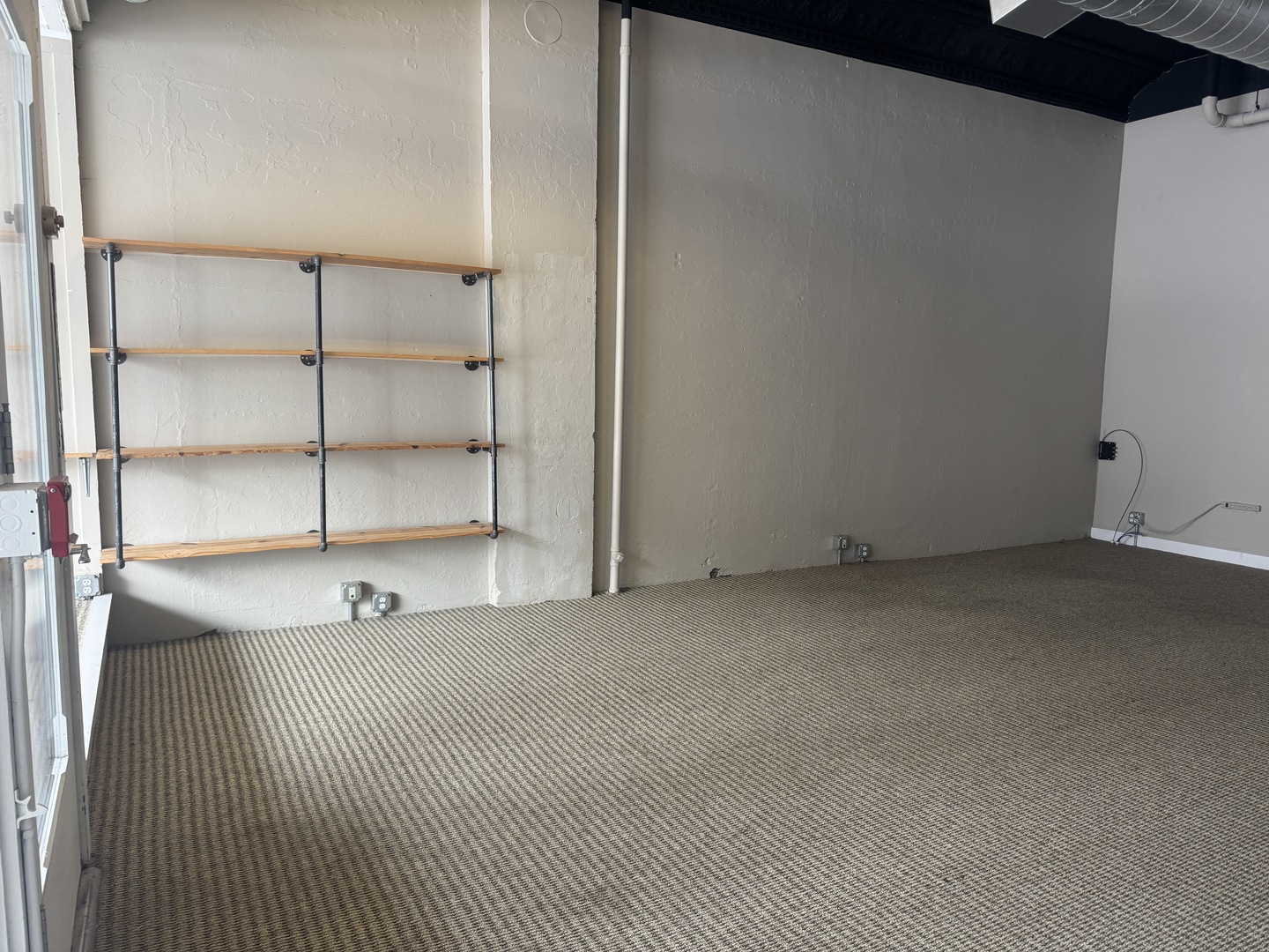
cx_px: 634
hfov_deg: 71.6
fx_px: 880
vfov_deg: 56.8
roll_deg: -1.0
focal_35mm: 24
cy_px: 476
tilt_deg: -6.1
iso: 125
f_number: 1.78
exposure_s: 1/60
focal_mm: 6.76
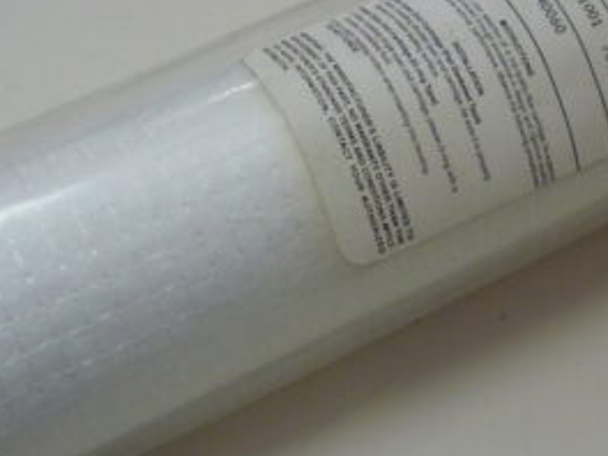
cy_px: 161
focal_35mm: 66
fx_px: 1159
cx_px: 290
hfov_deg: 29.4
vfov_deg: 22.2
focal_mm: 5.2
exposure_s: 1/30
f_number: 3.3
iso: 200
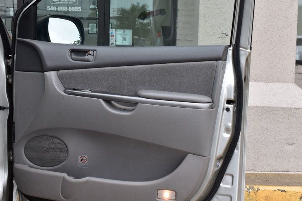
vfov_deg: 21.9
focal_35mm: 62
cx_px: 113
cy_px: 77
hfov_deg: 32.2
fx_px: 520
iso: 400
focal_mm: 30
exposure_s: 1/160
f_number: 9
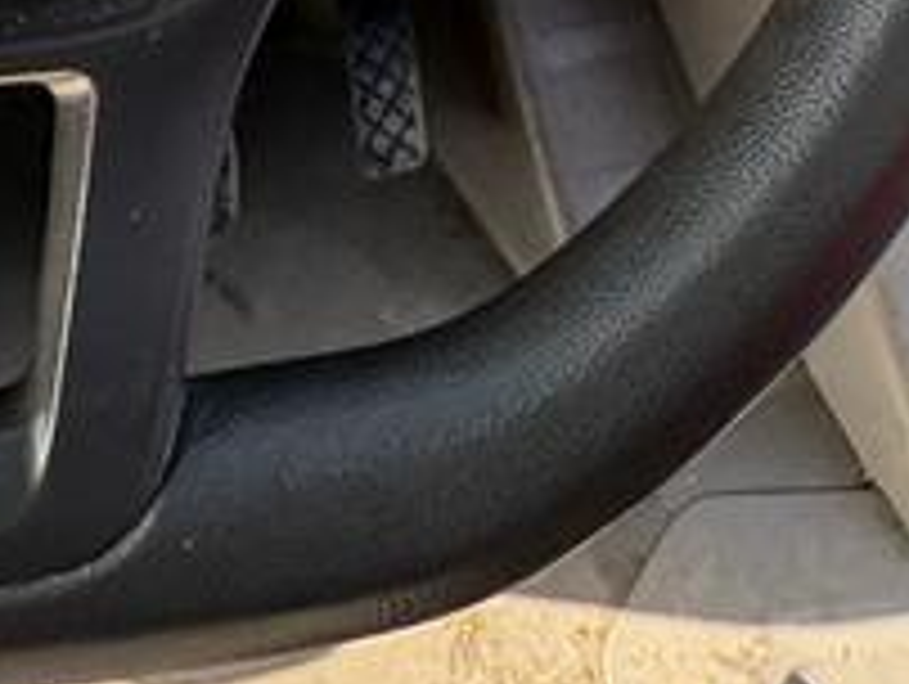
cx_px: 198
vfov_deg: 18.4
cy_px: -554
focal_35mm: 62
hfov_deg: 30.5
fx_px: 1630
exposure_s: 1/99
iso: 125
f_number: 2.2
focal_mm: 2.22
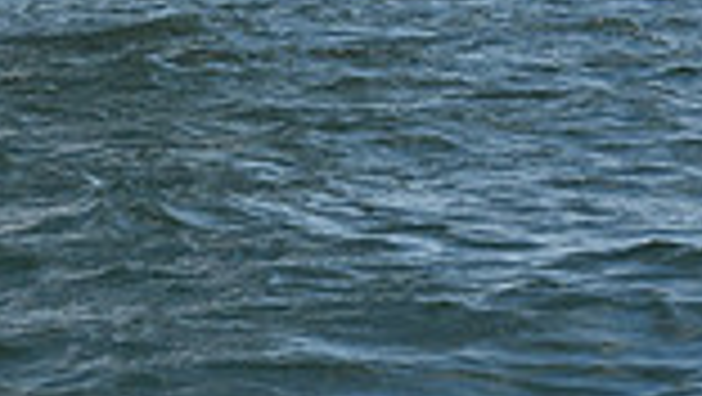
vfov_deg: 4.3
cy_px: -846
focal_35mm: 273
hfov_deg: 7.8
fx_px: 5085
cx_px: -146
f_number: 8
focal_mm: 70
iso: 250
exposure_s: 1/1600
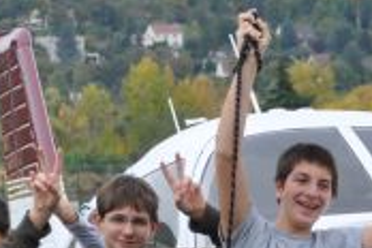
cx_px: 242
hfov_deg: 4.2
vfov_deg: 2.8
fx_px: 5125
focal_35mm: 496
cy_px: 369
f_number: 5.6
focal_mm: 90
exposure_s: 1/500
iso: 360
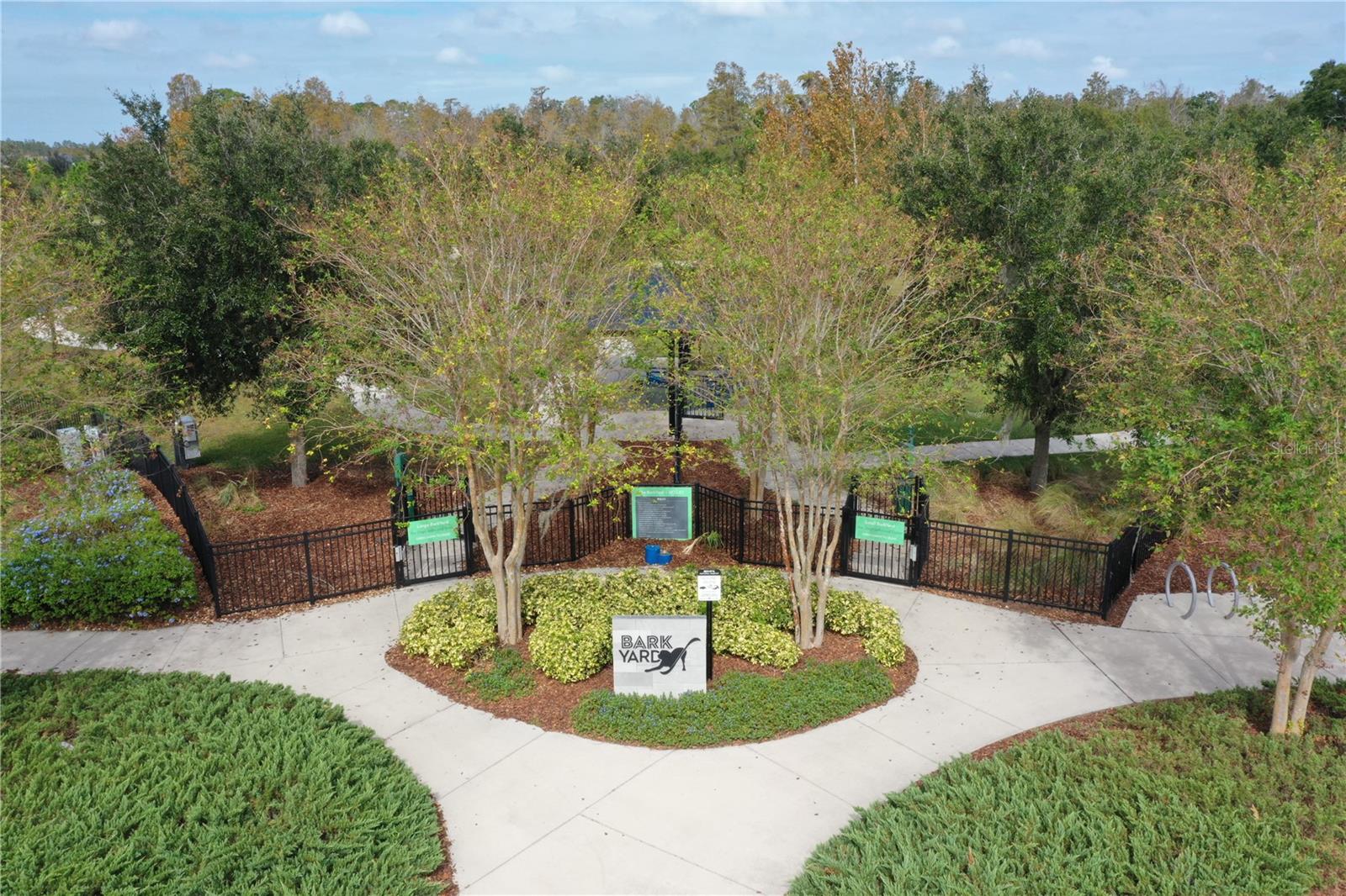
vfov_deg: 46.4
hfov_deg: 65.5
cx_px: 673
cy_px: 448
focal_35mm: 28
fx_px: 1047
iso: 100
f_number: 10
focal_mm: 10.26
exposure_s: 1/100
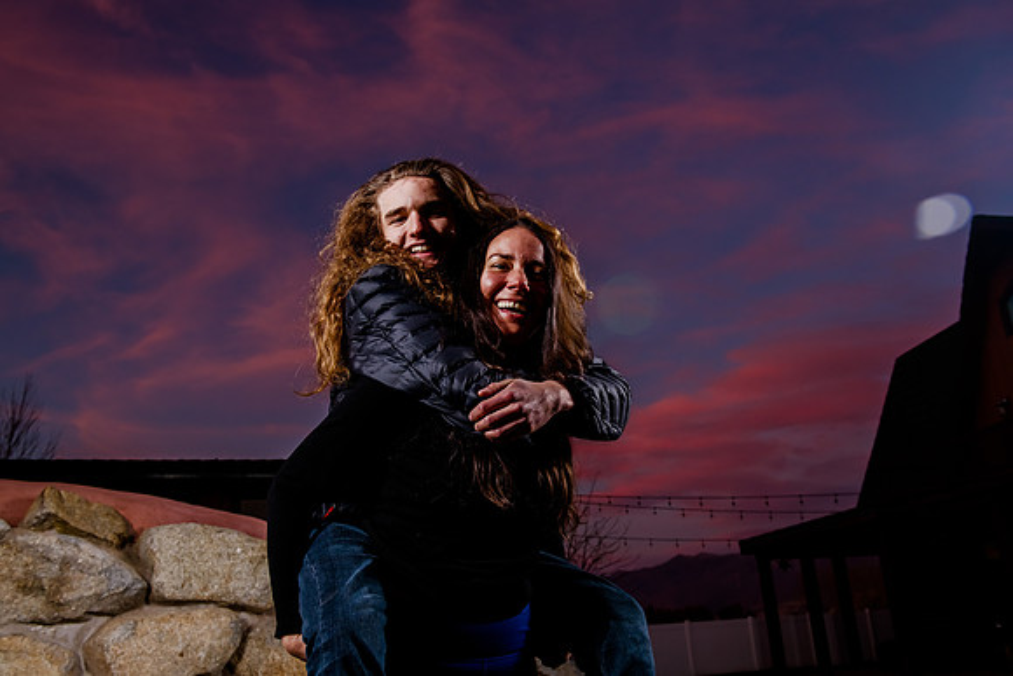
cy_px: 338
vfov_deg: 40.2
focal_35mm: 33
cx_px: 506
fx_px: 923
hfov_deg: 57.5
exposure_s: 1/160
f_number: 7.1
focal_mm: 32
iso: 800
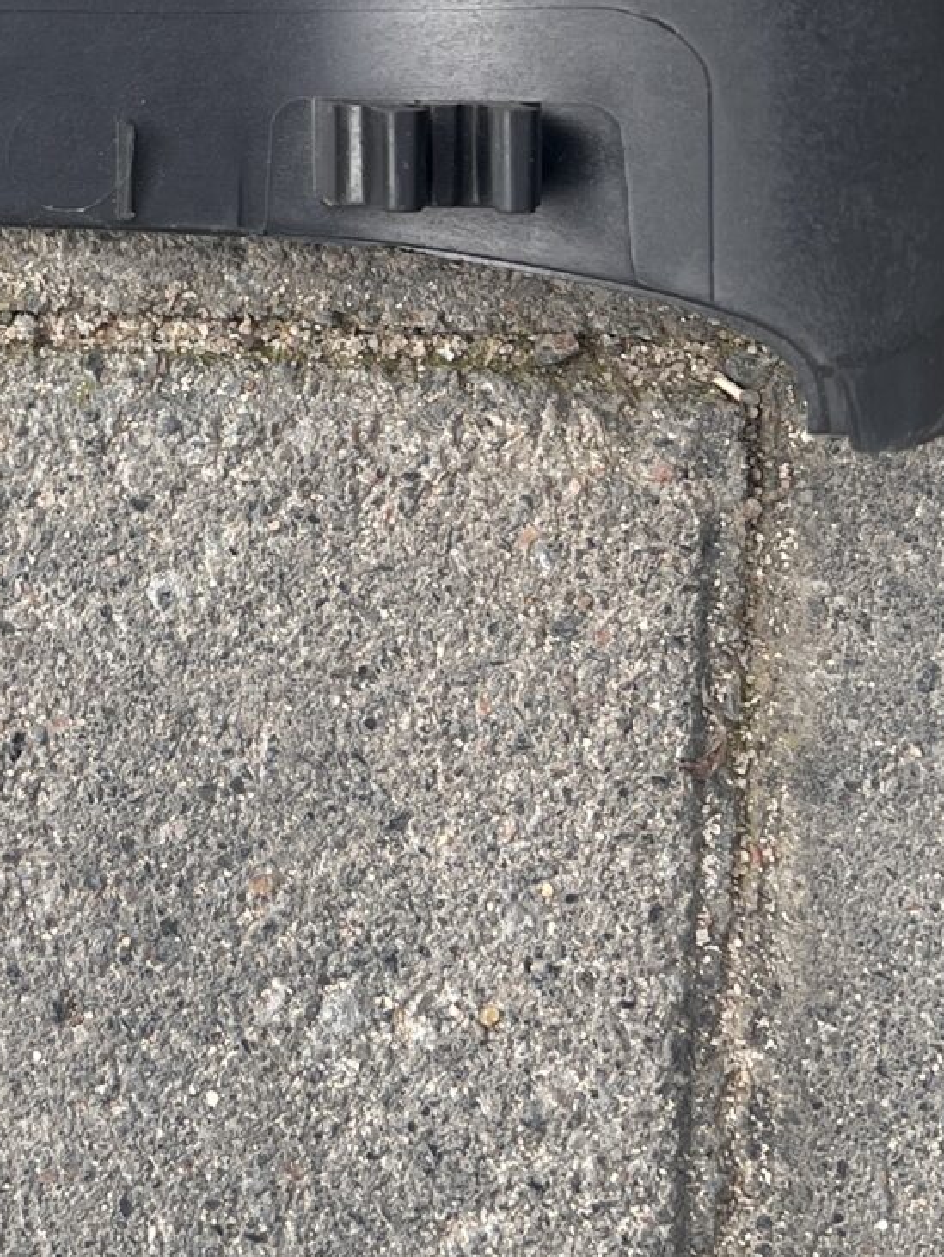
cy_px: -57
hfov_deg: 15.3
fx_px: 3306
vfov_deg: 20.7
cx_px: -358
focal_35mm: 91
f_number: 1.5
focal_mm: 5.7
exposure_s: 1/597
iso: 50
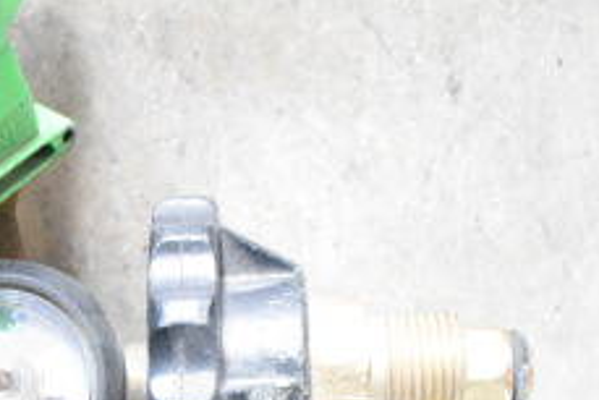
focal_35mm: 96
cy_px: 524
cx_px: 0
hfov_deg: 20.5
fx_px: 1598
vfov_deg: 13.7
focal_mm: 24
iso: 11400
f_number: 4
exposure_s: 1/40
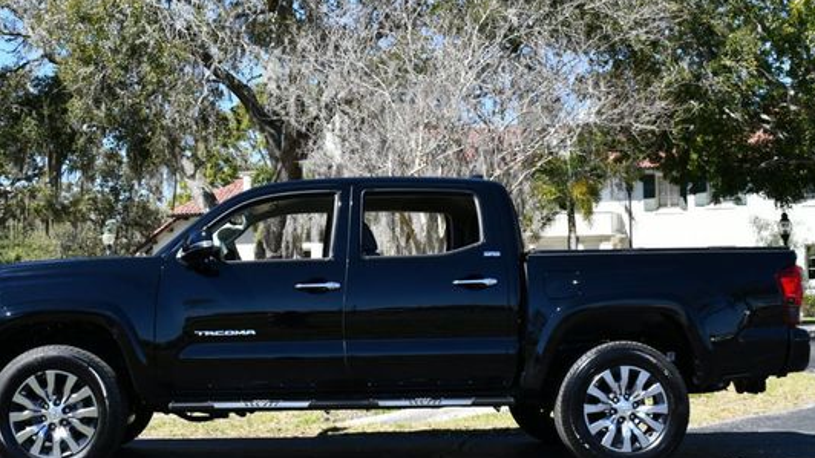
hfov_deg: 36.0
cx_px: 366
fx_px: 1253
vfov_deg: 20.7
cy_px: 191
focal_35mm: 58
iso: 140
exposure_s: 1/250
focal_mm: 23
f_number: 8
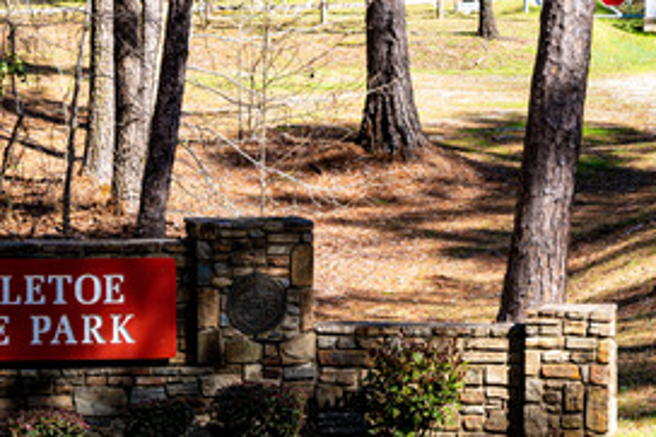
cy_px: 410
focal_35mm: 232
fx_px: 4225
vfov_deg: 5.9
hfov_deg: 8.8
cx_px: 31
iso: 200
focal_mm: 105
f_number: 8
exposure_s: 1/200
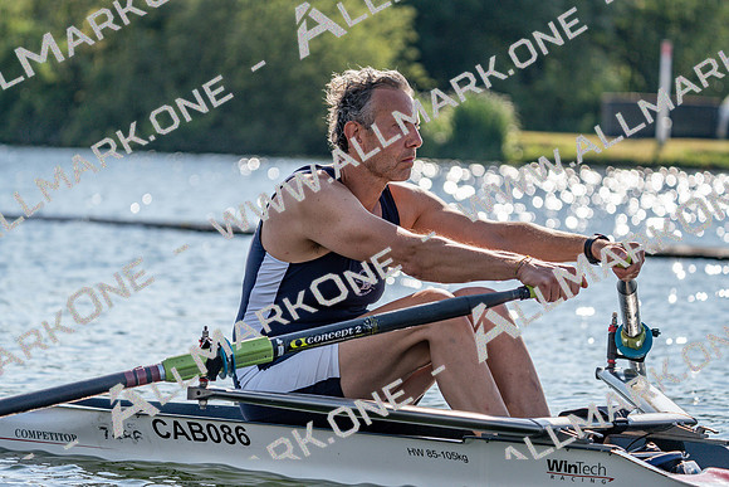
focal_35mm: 200
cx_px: 364
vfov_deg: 6.9
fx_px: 4051
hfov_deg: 10.3
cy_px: 244
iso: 200
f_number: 5.6
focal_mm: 200
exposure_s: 1/1600
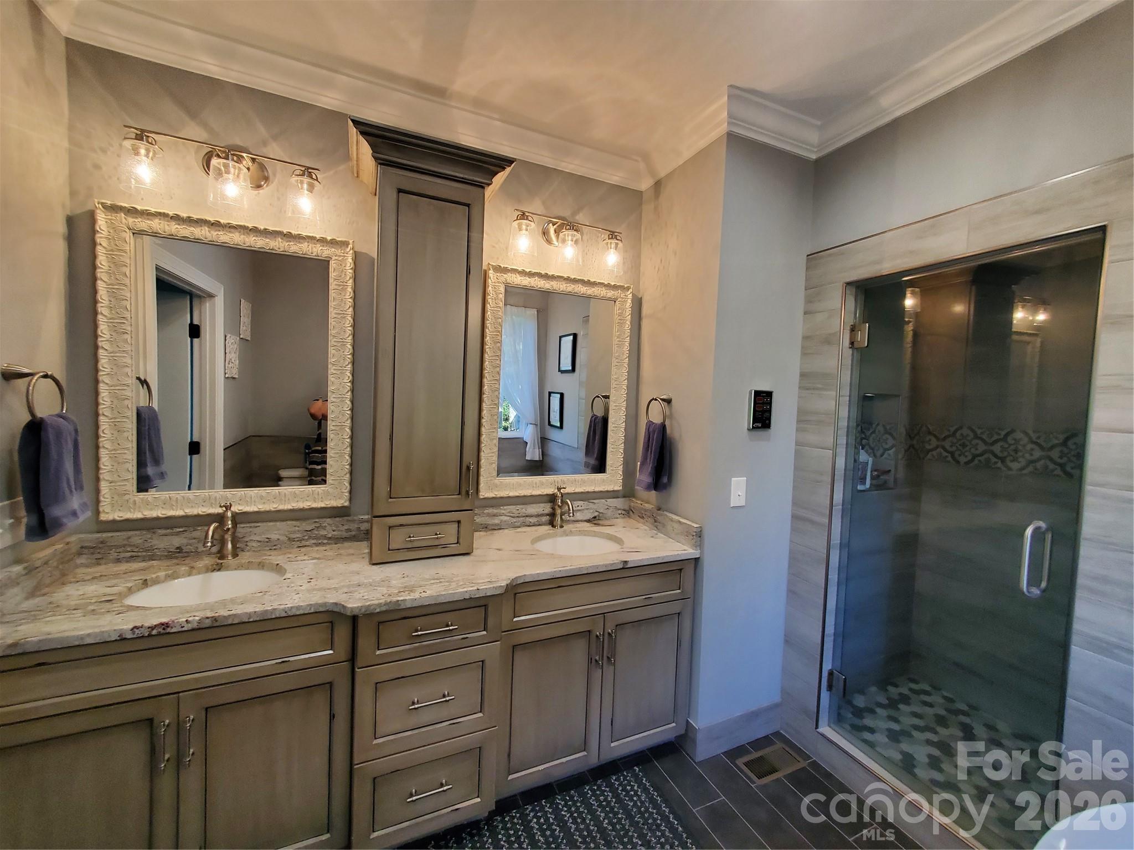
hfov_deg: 106.2
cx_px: 567
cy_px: 425
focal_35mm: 13
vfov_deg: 89.9
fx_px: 426
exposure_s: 1/60
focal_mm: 1.8
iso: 125
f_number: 2.2
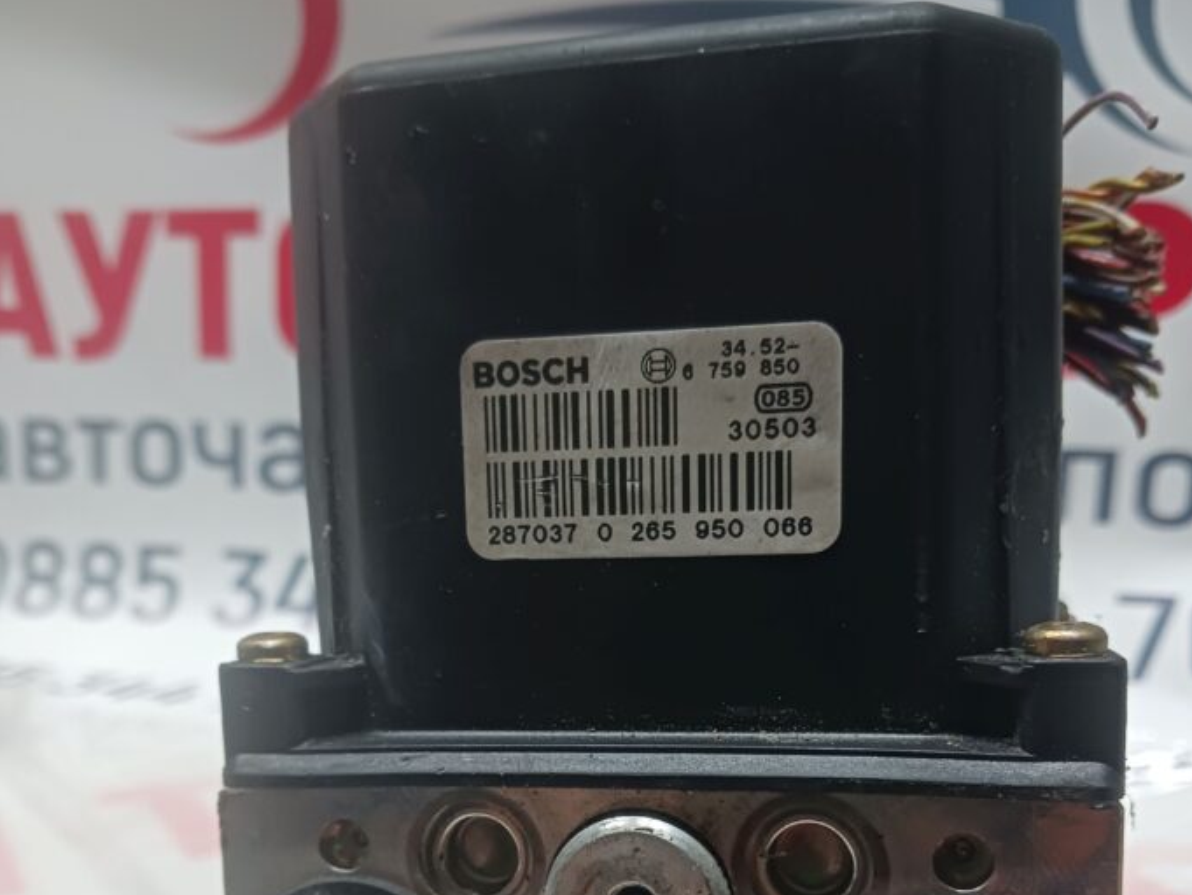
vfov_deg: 37.5
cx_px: 609
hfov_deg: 50.1
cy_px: 693
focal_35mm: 37
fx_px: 1274
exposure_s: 1/20
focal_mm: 4
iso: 500
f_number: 1.8
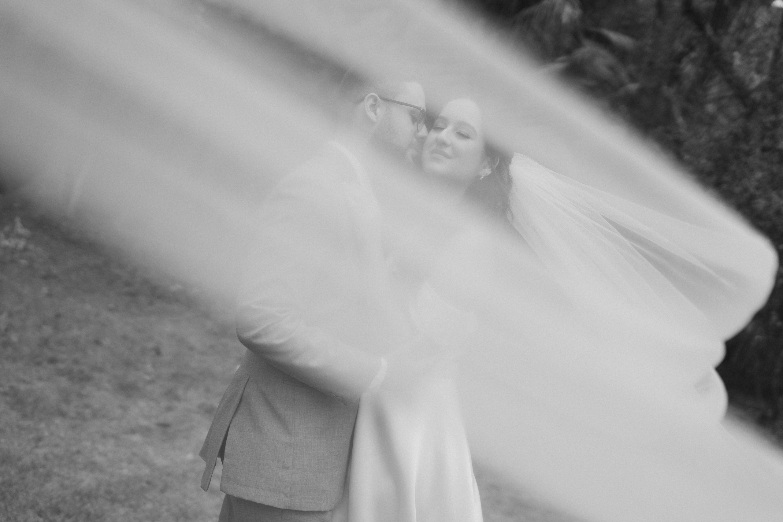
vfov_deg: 32.4
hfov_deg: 47.2
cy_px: 296
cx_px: 391
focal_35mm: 41
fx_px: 896
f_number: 1.8
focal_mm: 35
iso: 250
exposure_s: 1/8000
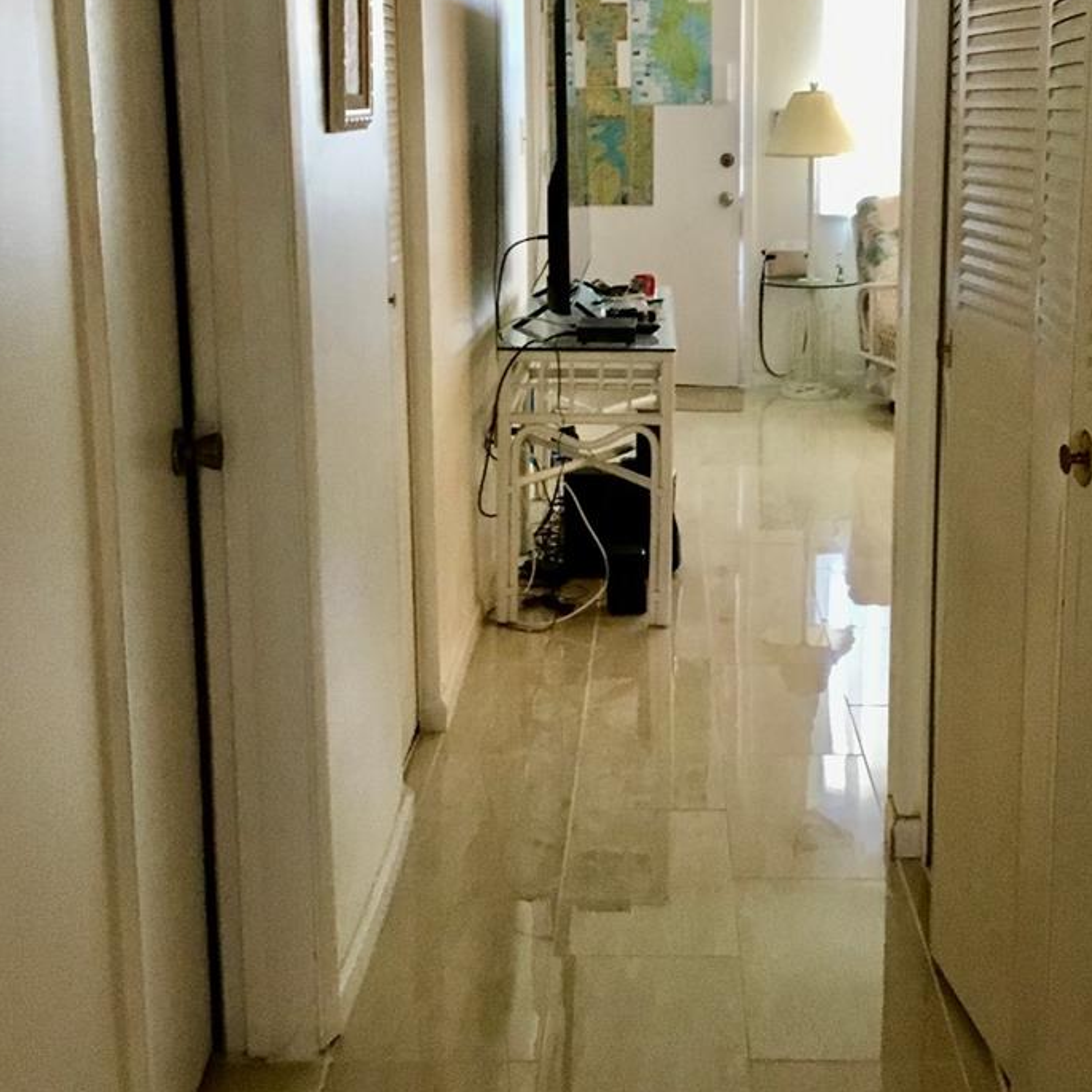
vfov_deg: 35.2
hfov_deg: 35.3
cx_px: 641
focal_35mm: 48
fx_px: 1713
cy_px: 421
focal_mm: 3.3
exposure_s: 1/30
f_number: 2.4
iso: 200
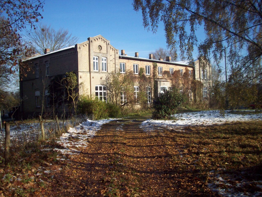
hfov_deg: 50.1
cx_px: 131
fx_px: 280
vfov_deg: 38.7
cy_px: 98
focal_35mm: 37
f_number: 5.6
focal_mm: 6.2
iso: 80
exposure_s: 1/293
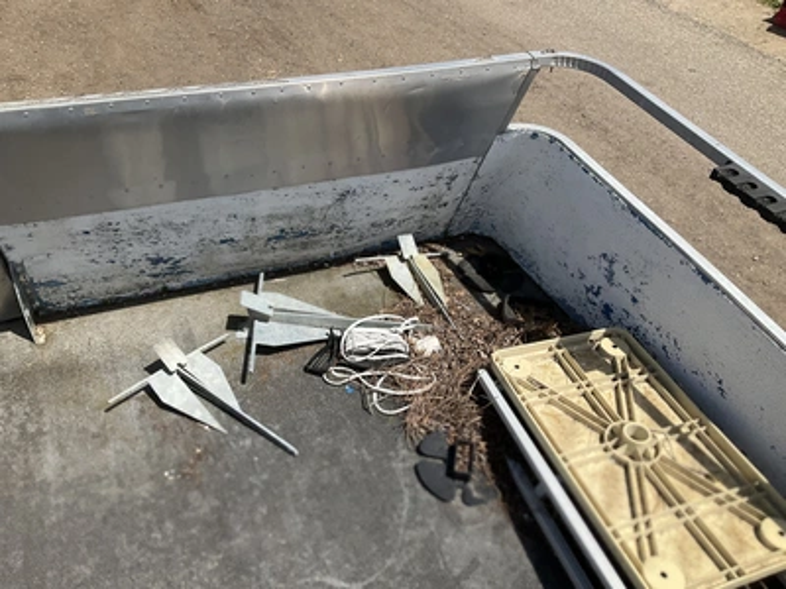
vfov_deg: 48.2
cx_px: 393
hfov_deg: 61.7
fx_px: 658
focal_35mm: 29
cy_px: 294
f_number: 1.8
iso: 25
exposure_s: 1/2058
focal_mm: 3
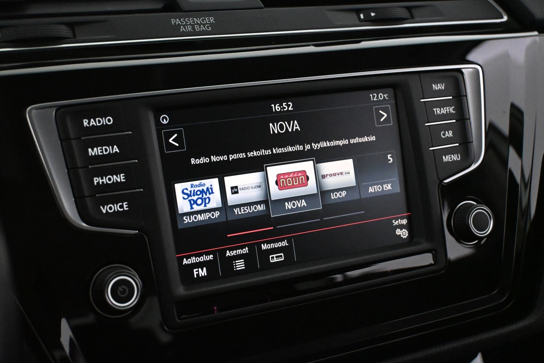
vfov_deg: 24.4
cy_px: 182
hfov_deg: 35.9
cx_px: 272
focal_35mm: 56
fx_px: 839
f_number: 5.3
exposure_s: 1/125
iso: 10000
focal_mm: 37
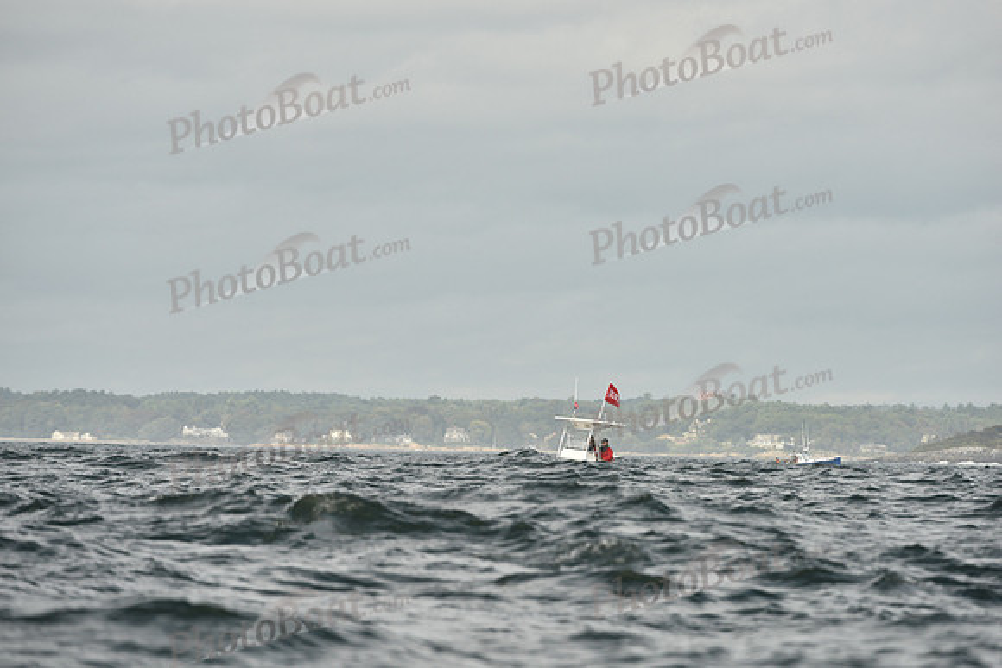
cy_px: 334
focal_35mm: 400
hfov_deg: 5.2
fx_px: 11135
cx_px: 501
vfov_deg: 3.4
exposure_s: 1/1250
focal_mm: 400
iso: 400
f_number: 8
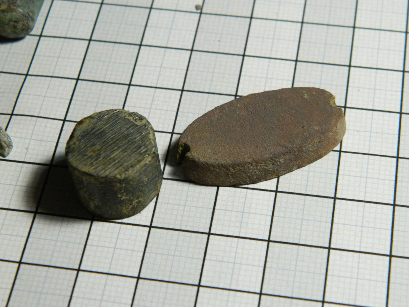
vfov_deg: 17.6
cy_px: 154
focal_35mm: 84
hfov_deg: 23.3
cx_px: 204
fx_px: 992
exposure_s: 1/50
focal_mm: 15.1
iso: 400
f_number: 4.2
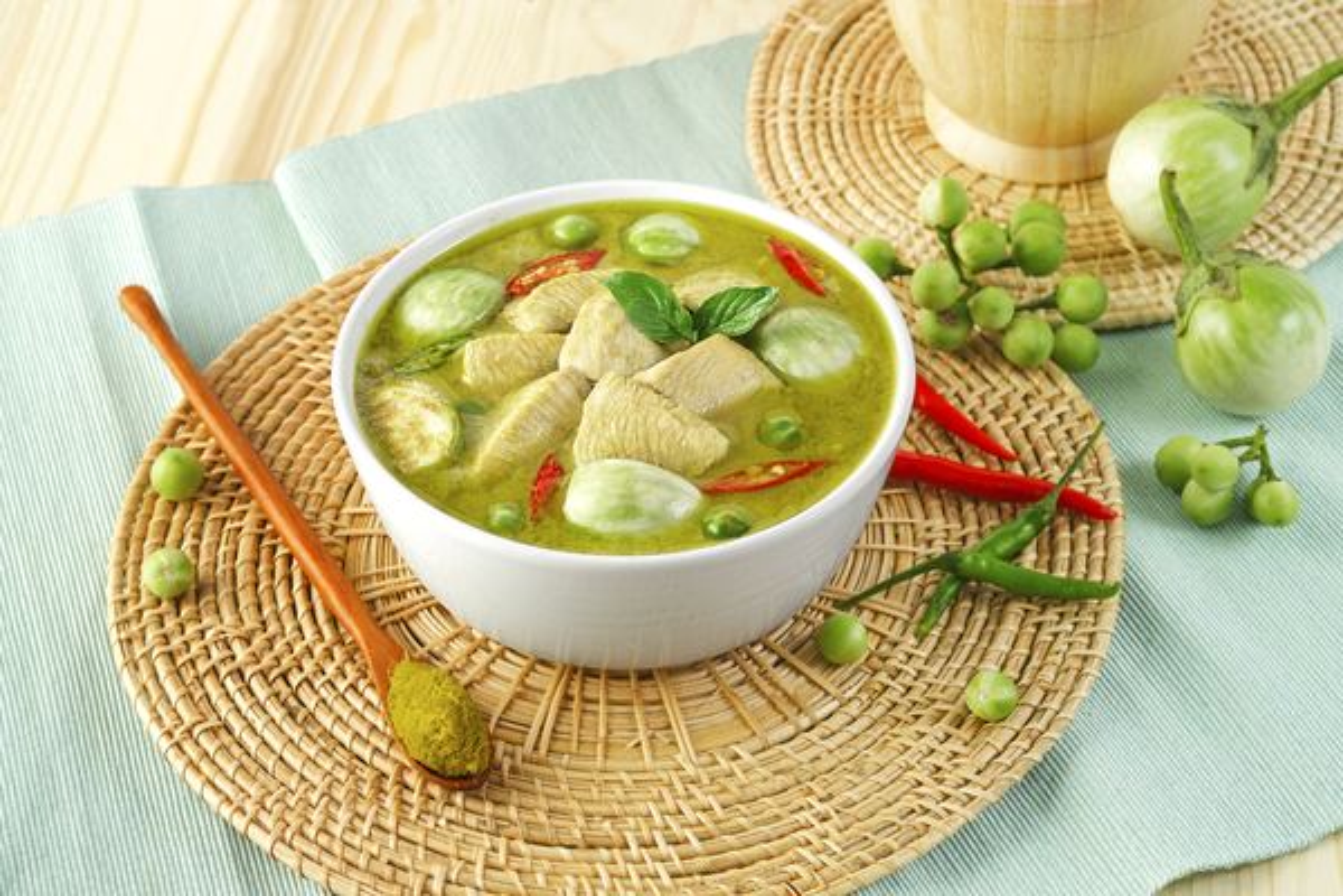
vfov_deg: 15.2
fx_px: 3357
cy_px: 448
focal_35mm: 90
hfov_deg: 22.6
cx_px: 672
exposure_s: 1/100
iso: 100
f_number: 8
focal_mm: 60
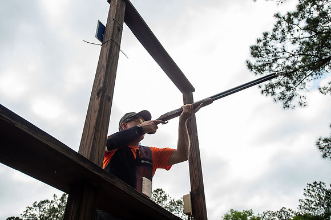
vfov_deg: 43.6
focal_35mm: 30
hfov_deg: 62.0
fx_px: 276
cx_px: 166
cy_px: 110
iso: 125
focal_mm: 30
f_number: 5.6
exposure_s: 1/250
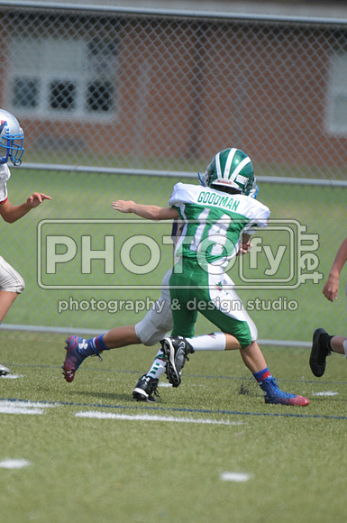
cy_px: 262
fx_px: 8700
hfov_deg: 2.3
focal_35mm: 600
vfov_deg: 3.4
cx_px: 174
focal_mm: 400
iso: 500
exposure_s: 1/3200
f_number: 4
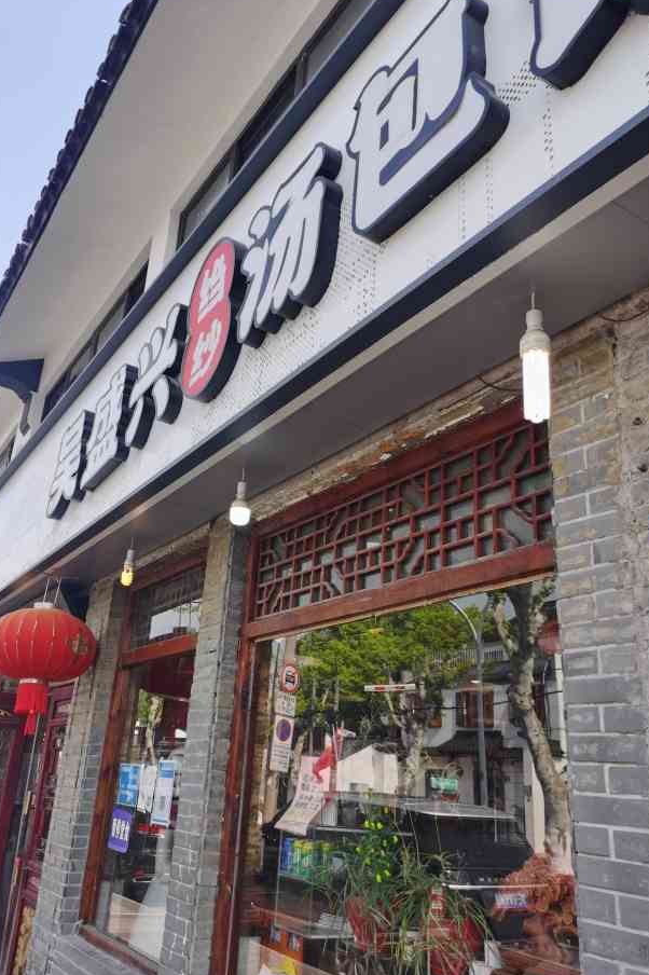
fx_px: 785
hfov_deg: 44.8
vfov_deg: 63.7
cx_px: 284
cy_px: 488
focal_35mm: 29
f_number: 1.8
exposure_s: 1/1429
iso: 50
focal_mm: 5.58
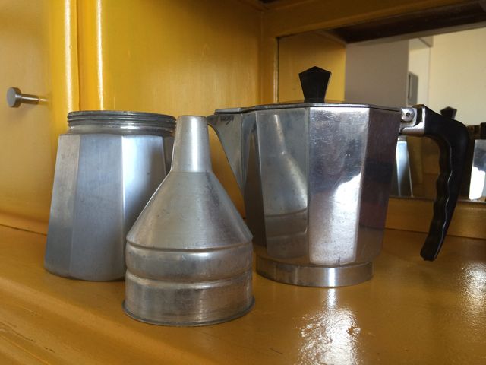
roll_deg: +0.5
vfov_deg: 48.2
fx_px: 407
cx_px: 243
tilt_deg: -4.2
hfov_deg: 61.7
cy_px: 182
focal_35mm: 29
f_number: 2.2
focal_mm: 4.15
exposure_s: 1/33
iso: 125
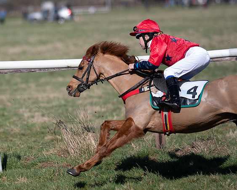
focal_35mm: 294
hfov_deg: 6.6
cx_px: 54
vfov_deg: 5.3
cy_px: 81
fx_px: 2058
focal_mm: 135
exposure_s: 1/4000
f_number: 1.8
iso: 50
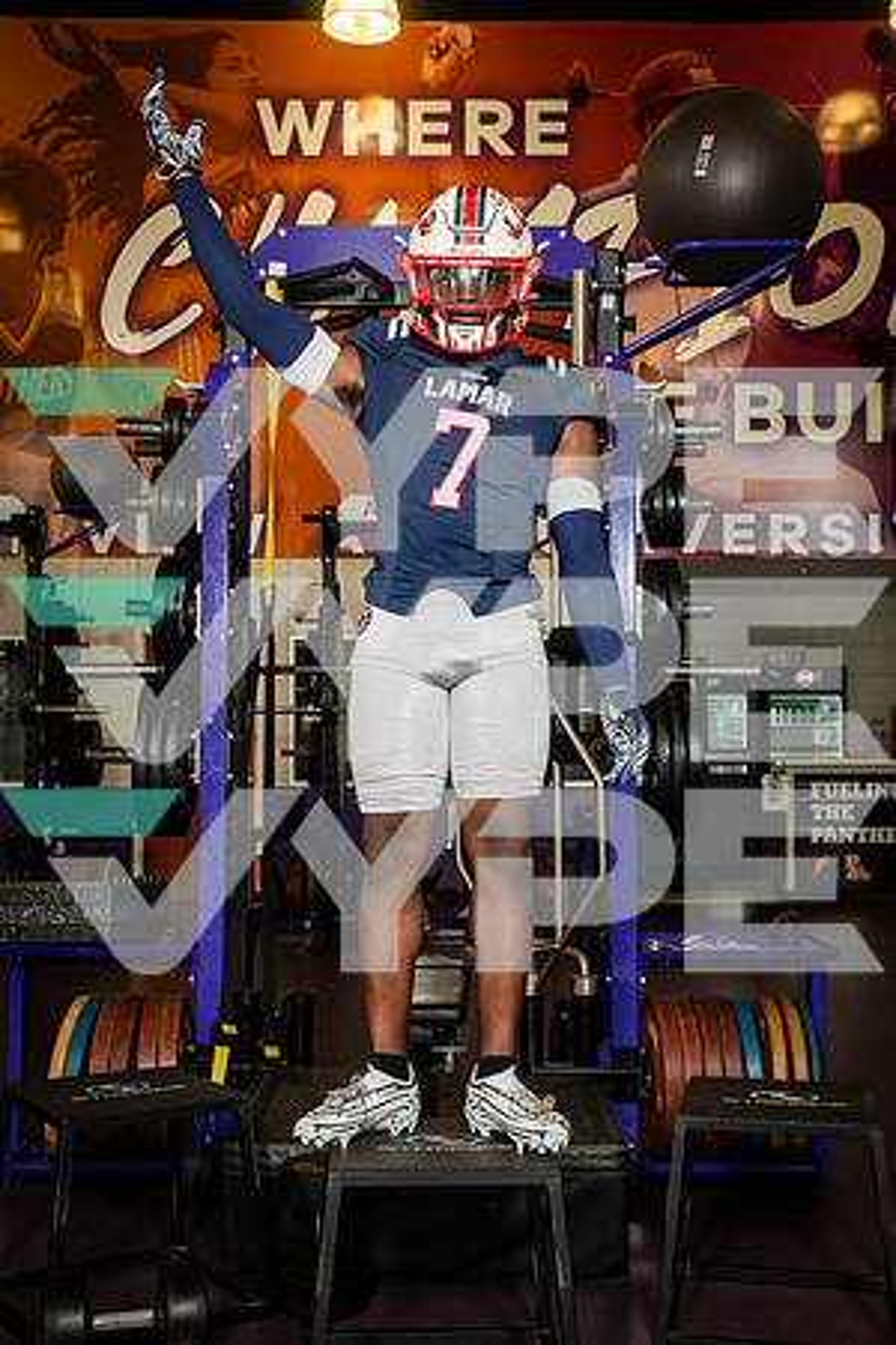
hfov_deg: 30.5
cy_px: 672
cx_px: 448
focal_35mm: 44
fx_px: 1643
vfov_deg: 44.5
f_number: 7.1
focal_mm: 44
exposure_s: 1/250
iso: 800
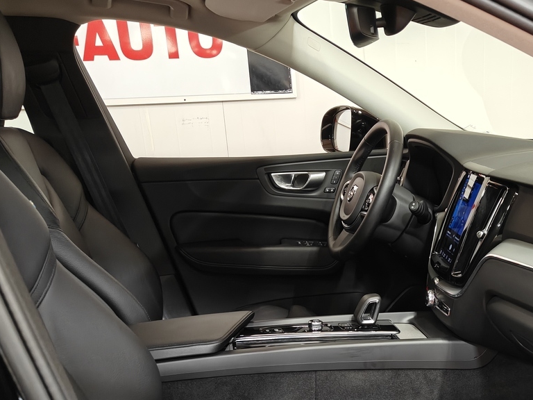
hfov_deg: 41.3
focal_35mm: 45
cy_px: 364
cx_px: 373
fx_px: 693
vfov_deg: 30.7
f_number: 1.8
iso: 160
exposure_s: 1/50
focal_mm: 5.59
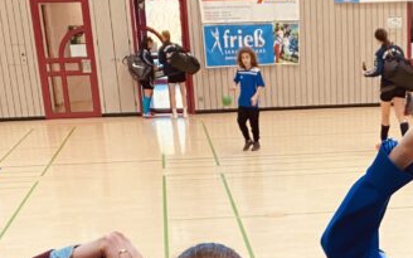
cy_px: 468
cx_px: 334
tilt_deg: -23.8
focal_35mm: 86
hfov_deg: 23.7
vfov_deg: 13.6
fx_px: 968
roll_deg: +1.4
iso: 125
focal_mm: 4.25
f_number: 1.8
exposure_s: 1/50
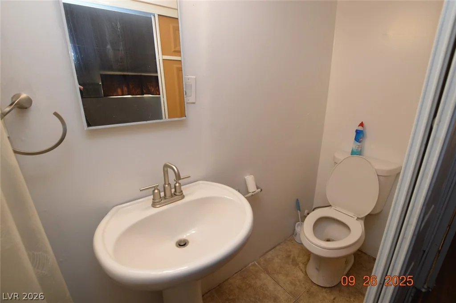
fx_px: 190
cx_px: 228
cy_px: 152
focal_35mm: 15
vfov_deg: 77.2
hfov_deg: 100.5
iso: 400
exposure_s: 1/100
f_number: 5
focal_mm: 10
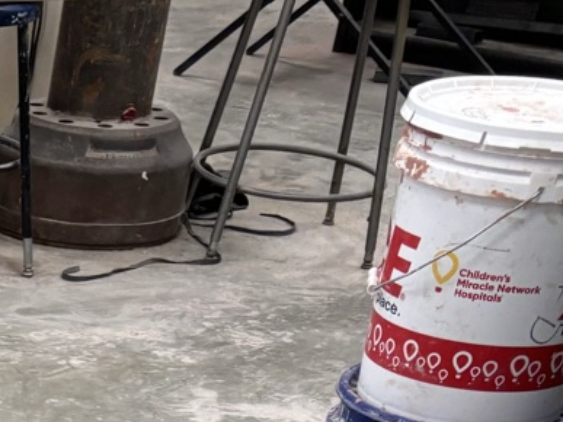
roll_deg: -1.9
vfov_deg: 10.7
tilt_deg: -36.1
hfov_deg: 14.5
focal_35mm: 121
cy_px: 974
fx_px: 1967
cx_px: -415
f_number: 1.6
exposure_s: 1/60
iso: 160
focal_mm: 5.96
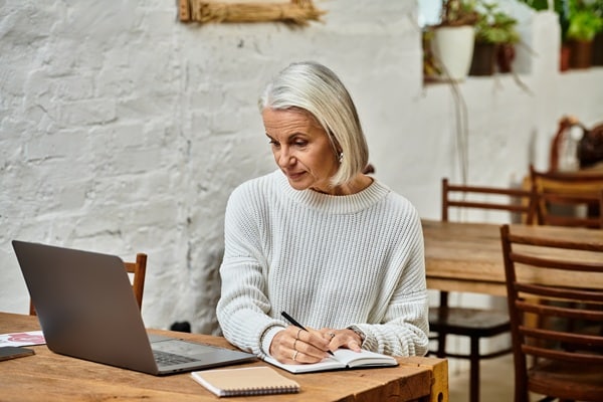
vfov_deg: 13.7
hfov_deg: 20.4
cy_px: 201
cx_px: 302
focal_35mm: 100
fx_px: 1675
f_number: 4
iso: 100
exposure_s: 1/160
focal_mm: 100
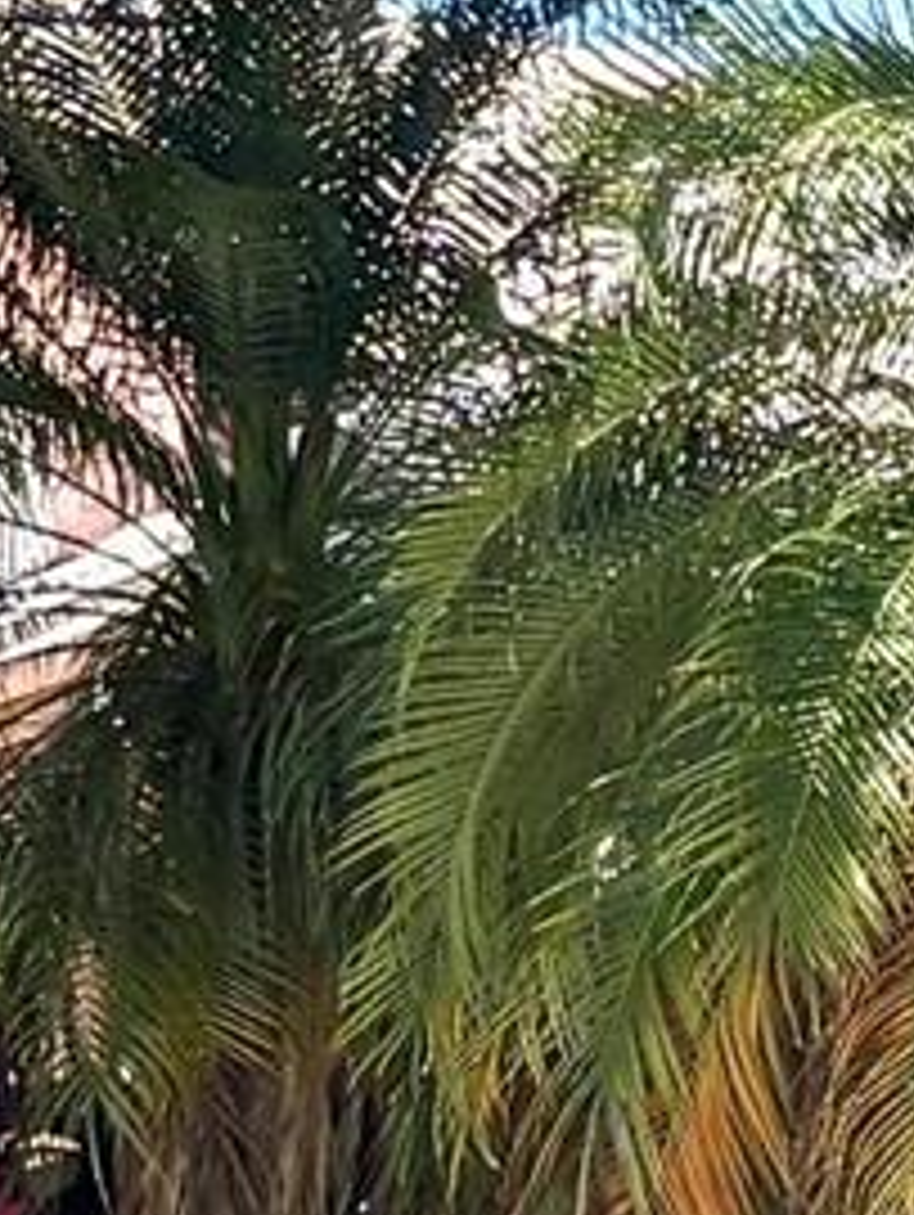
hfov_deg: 6.3
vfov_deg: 8.3
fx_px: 8331
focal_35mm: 237
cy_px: 747
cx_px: 18
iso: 50
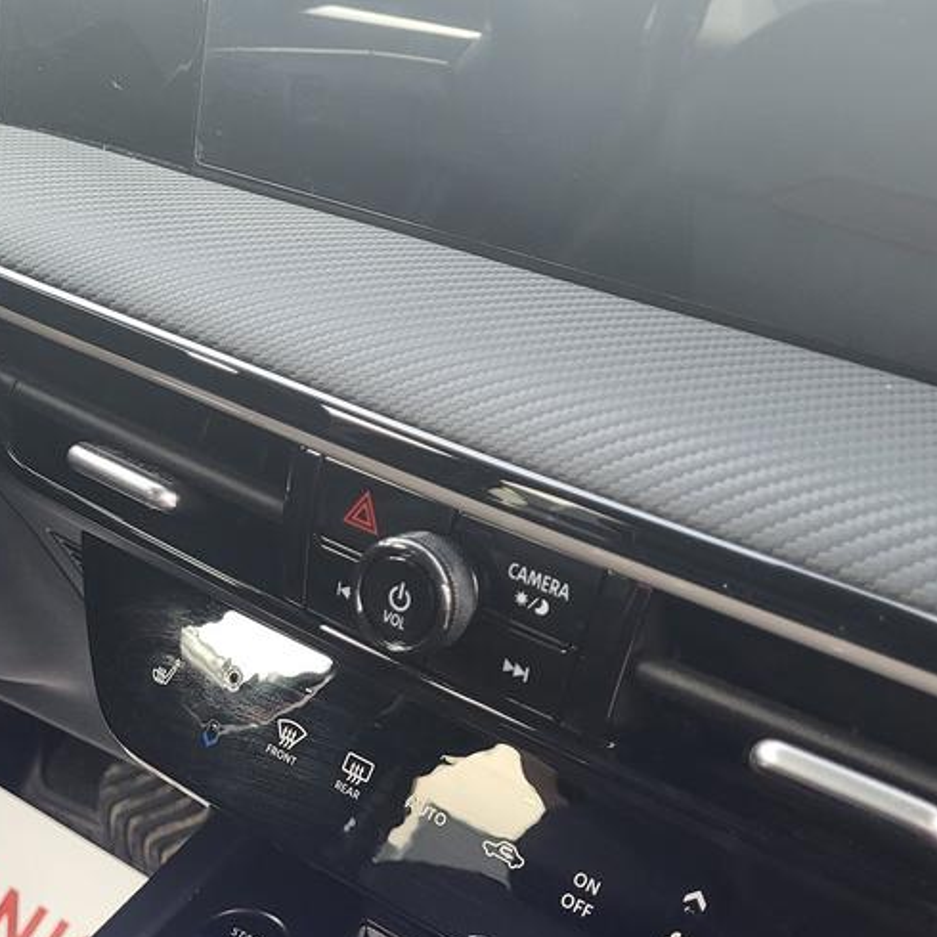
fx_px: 1378
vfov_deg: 36.7
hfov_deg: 37.2
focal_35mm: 45
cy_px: 702
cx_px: 329
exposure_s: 1/120
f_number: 1.8
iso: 250
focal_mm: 5.4
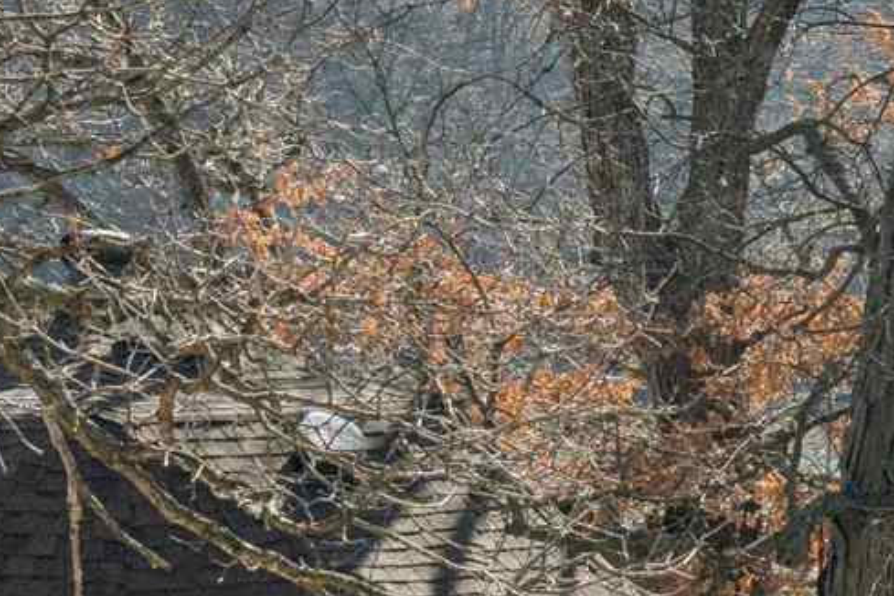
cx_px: 1905
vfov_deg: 6.2
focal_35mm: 220
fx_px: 5463
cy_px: 247
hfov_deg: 8.7
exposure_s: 1/1600
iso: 800
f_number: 10
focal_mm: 35
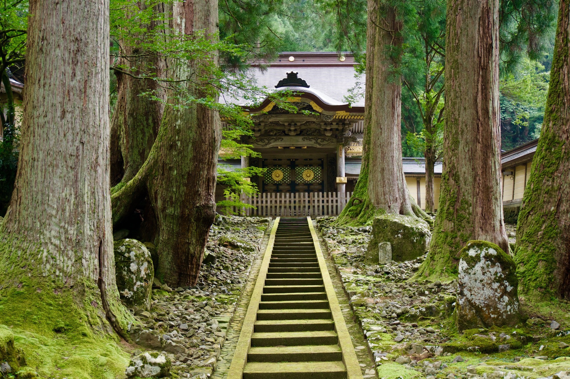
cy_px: 190
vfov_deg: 25.0
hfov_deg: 36.9
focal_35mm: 54
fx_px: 854
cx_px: 285
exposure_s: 1/60
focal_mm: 36
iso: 800
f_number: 5.6
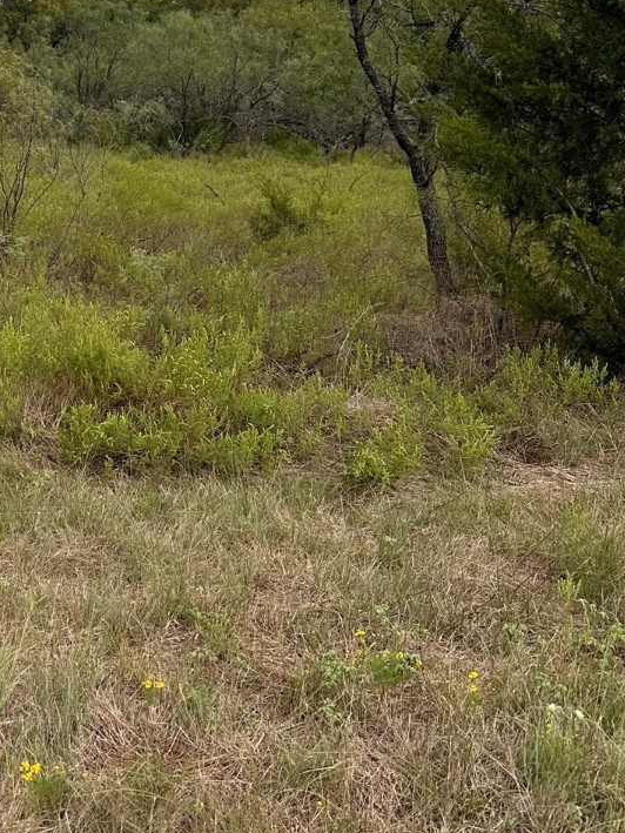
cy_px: 236
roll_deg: -2.8
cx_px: -42
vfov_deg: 36.2
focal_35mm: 52
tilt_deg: -6.4
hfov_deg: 26.1
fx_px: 1251
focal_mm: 6.86
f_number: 1.78
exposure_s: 1/5263
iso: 80
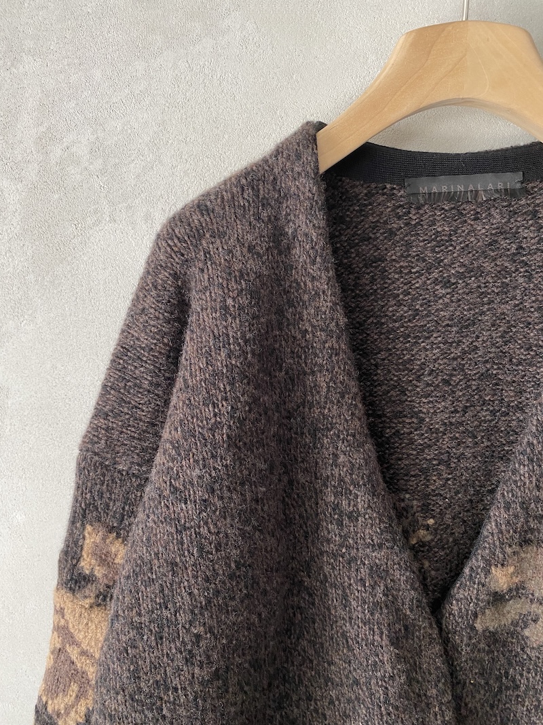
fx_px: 544
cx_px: 272
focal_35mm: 26
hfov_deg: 53.1
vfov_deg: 67.3
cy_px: 362
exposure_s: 1/60
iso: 125
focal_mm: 4.25
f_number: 1.8
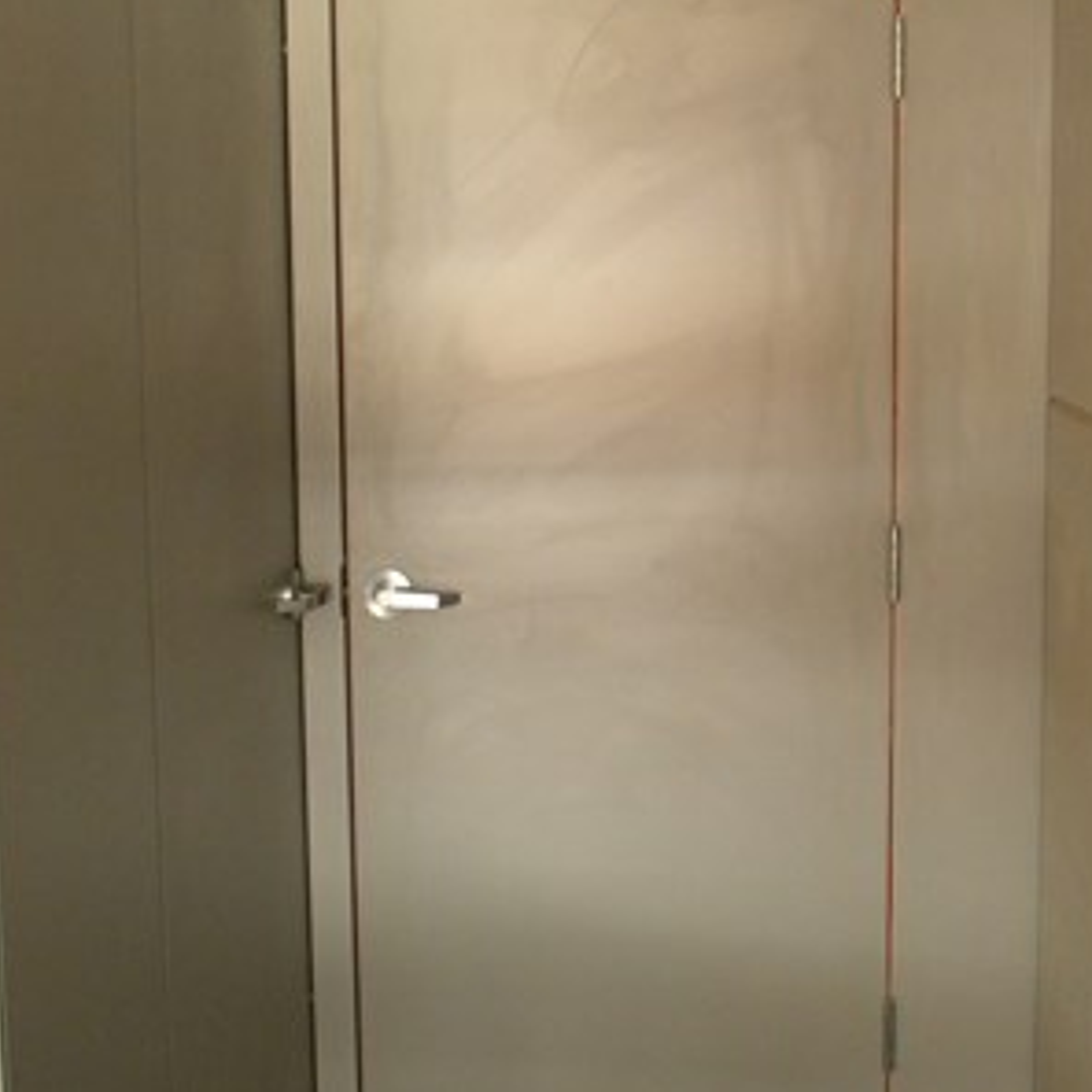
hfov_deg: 30.0
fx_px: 2034
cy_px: 524
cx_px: 579
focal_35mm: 57
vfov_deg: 30.0
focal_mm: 6.4
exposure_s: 1/22.4
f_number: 3.7
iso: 400
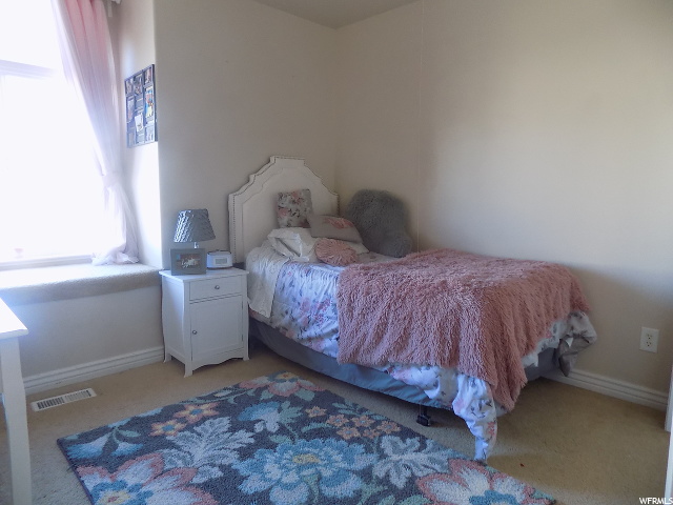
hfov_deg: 73.9
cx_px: 336
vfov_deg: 58.9
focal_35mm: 23
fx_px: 447
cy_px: 252
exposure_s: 1/30
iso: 220
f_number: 3.1
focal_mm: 4
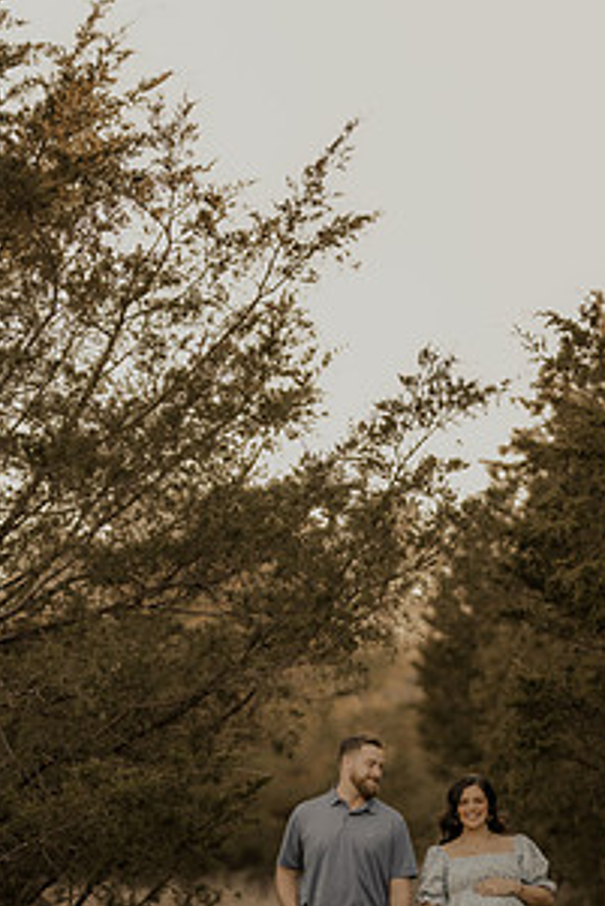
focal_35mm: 127
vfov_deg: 16.1
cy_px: 671
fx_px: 3198
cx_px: 328
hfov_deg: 10.8
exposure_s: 1/250
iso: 100
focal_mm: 85
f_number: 1.4
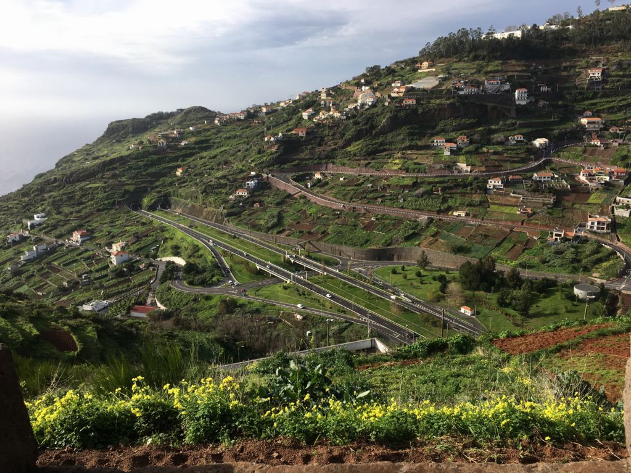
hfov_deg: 61.7
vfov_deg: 48.2
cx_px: 316
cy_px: 236
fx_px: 529
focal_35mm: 29
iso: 25
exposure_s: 1/1131
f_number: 2.2
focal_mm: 4.15
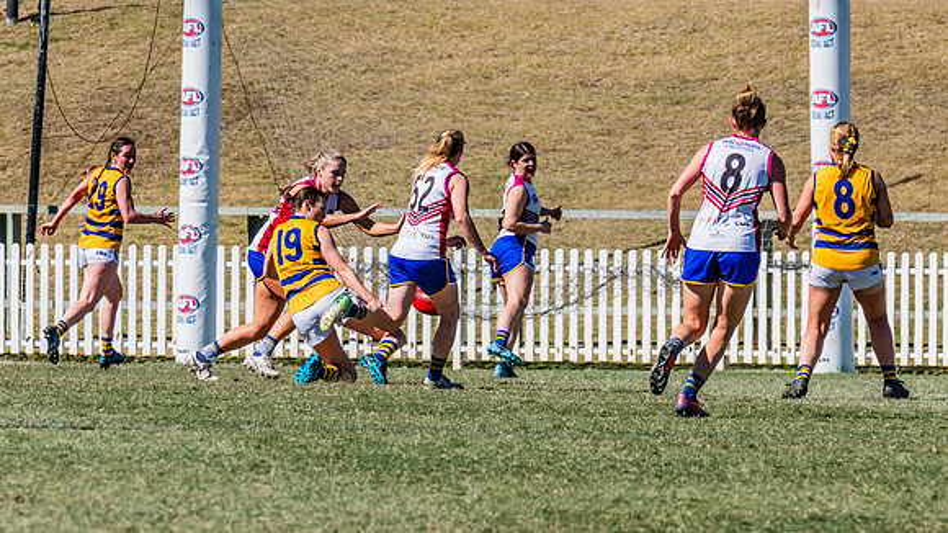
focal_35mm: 658
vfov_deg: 1.8
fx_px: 16526
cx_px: 413
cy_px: 269
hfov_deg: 3.3
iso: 800
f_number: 13
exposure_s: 1/1600
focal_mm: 420
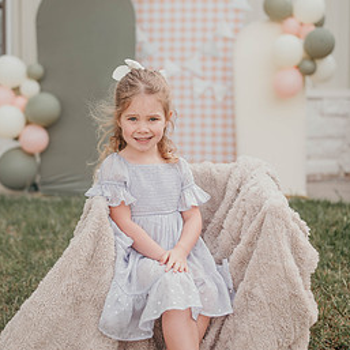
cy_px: 154
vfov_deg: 32.8
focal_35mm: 52
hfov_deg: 32.8
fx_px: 595
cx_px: 158
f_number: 1.8
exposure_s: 1/1000
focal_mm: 35
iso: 50
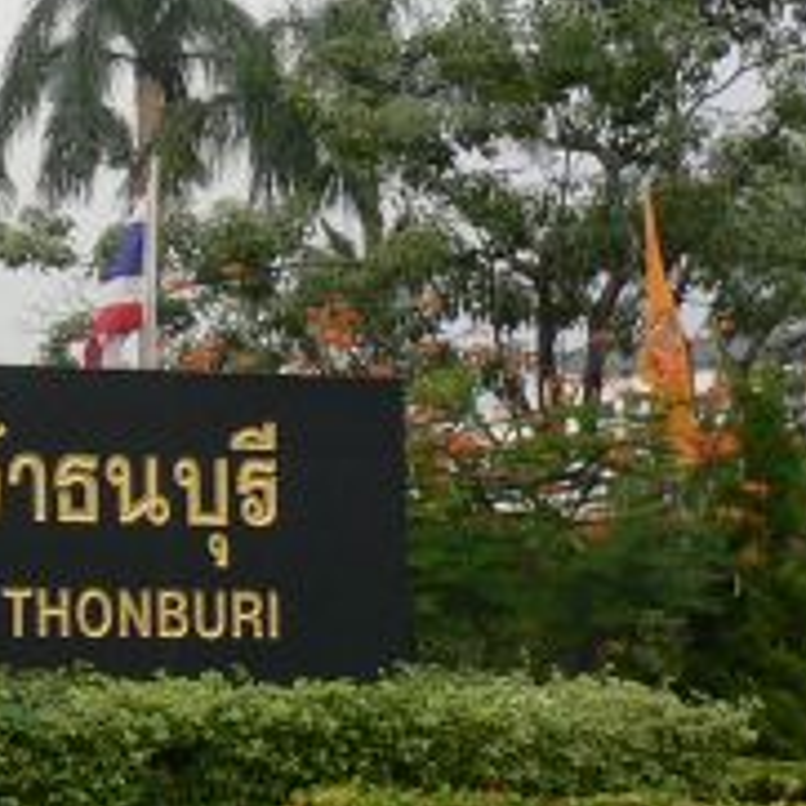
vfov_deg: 12.7
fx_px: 3609
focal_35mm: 137
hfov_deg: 11.4
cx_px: -833
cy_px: 191
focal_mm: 5.8
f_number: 5.6
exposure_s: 1/200
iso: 80
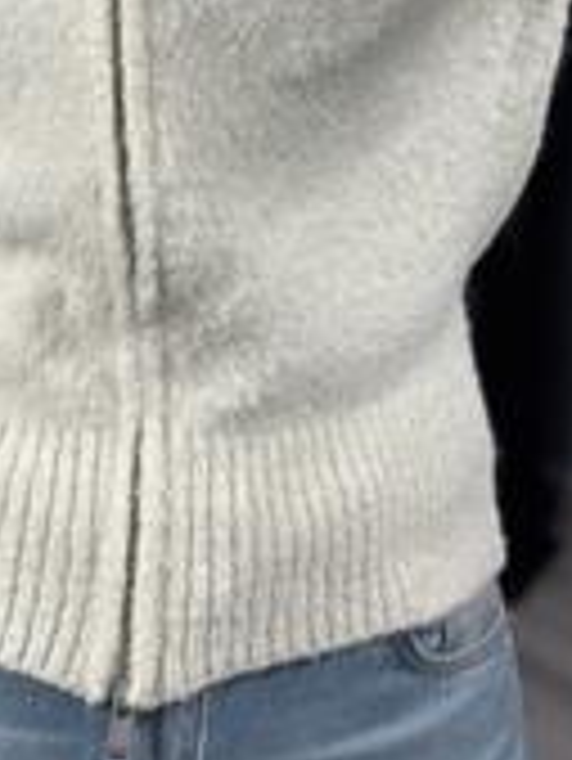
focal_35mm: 117
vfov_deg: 16.7
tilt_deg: -39.0
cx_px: 176
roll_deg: +2.2
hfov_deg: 12.7
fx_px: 2575
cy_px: 160
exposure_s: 1/142
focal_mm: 6.86
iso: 64
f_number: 1.78
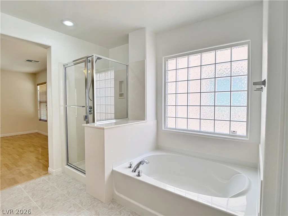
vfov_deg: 56.8
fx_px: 200
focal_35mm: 24
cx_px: 144
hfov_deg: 71.6
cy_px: 108
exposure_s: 1/210
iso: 100
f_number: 1.78
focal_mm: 6.76
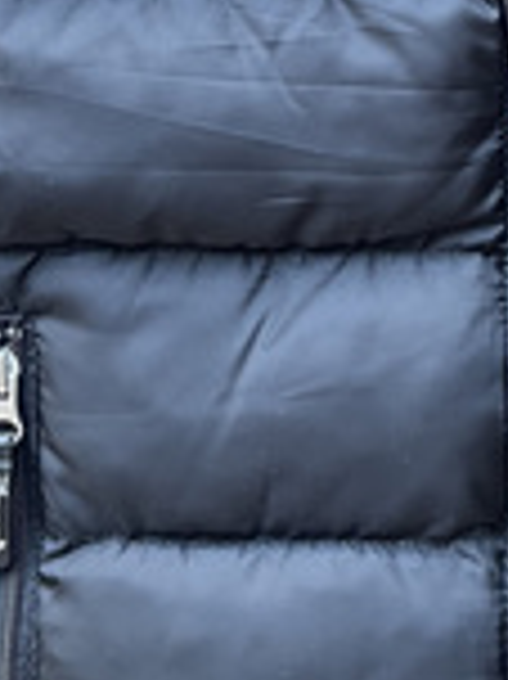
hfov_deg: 16.8
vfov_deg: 21.8
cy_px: -32
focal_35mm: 86
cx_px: 510
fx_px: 1685
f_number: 1.6
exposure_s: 1/60
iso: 250
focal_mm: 5.1
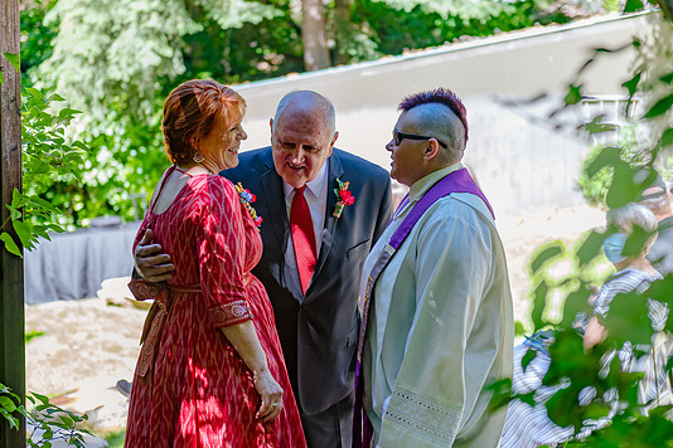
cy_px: 189
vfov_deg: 15.9
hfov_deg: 23.6
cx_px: 304
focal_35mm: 86
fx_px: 1608
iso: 200
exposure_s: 1/125
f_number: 3.2
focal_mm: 70
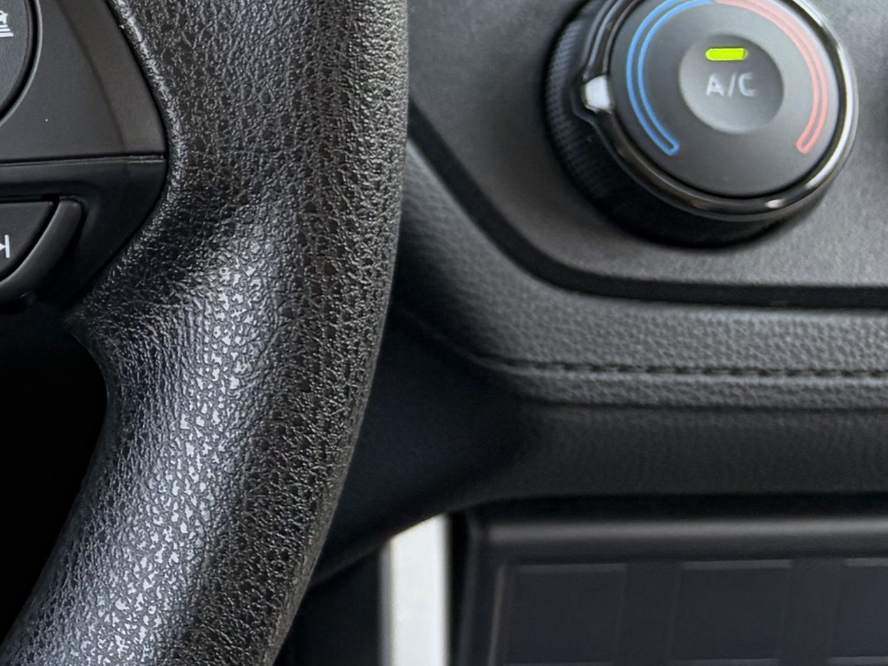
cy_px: -33
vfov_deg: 12.8
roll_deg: +1.1
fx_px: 2924
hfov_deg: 14.9
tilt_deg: -22.6
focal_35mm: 114
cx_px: -727
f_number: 1.6
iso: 125
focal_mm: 5.96
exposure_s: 1/103
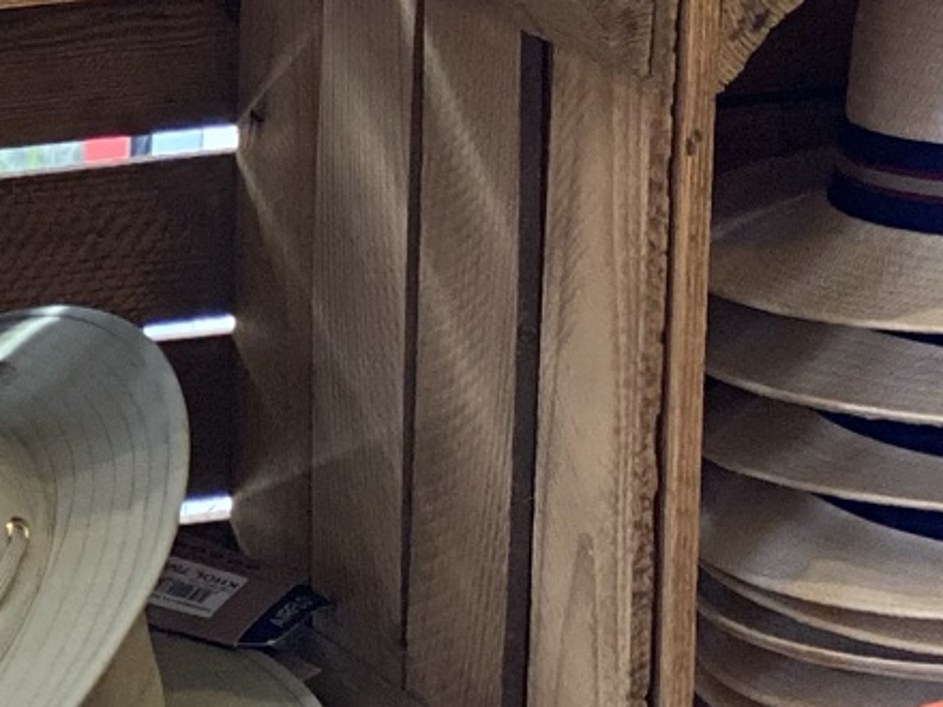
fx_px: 6593
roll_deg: -2.0
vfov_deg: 6.0
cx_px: -557
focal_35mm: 242
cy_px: -746
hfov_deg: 8.0
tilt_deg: -8.7
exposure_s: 1/122
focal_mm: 6
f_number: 2
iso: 250
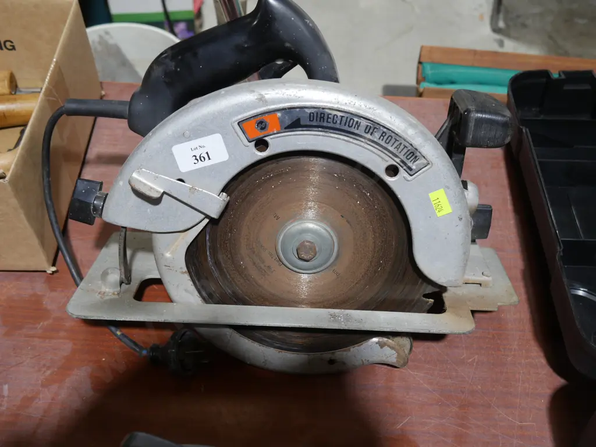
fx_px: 689
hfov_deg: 46.8
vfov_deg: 36.0
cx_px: 298
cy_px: 224
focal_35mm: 40
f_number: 4.5
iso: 500
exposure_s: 1/60
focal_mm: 20
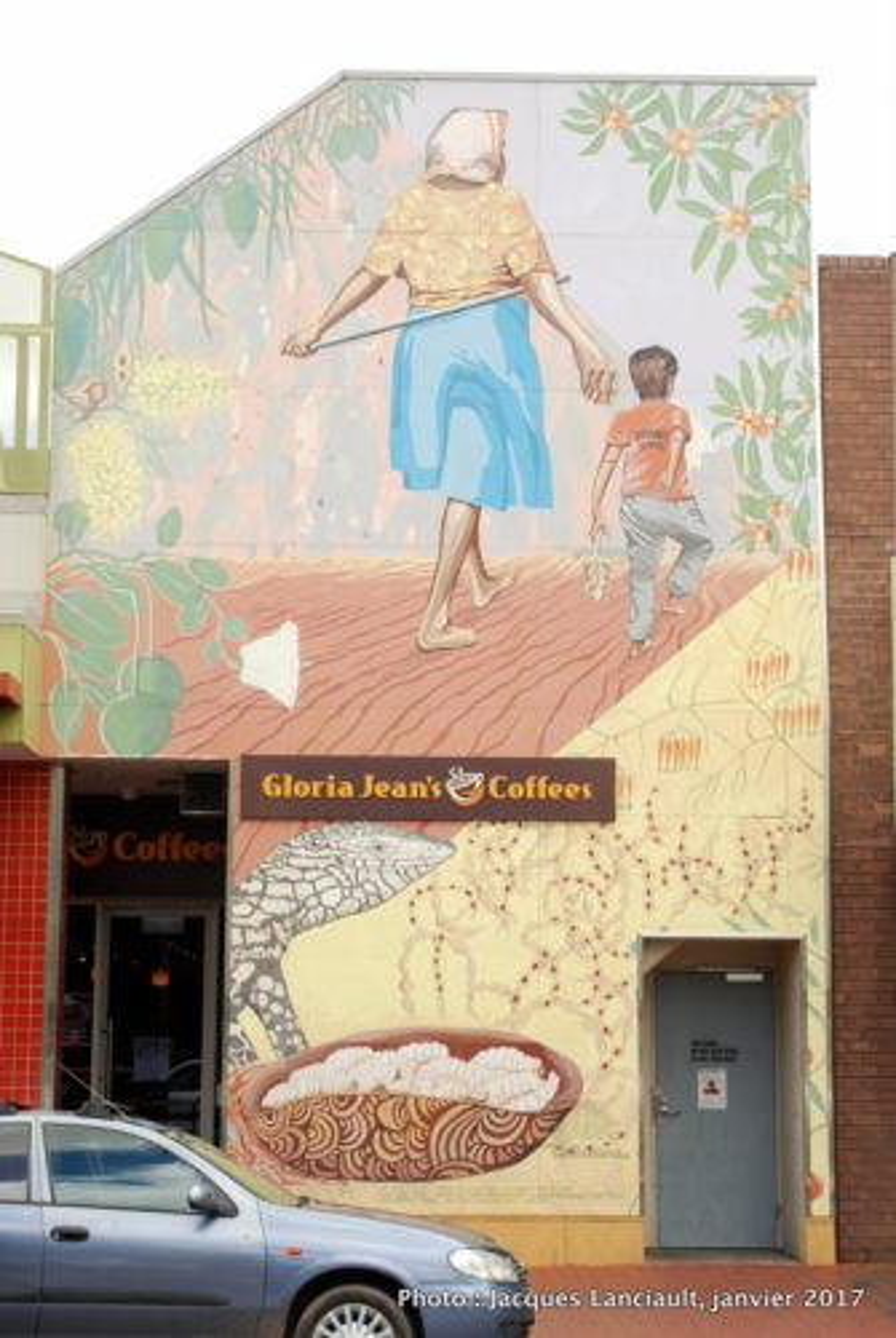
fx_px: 2455
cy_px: 669
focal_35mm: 66
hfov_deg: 20.7
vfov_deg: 30.5
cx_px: 448
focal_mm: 44
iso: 100
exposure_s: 1/160
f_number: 6.3
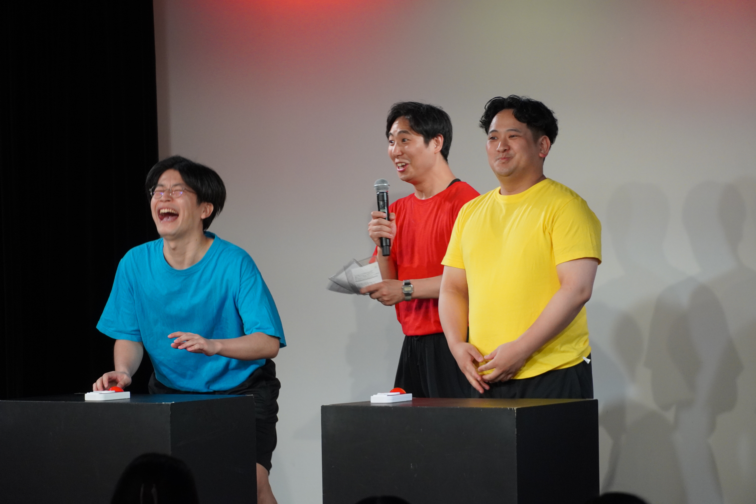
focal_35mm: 202
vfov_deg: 6.8
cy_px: 252
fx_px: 4252
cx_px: 378
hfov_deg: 10.2
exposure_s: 1/250
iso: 1600
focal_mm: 135
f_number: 5.6
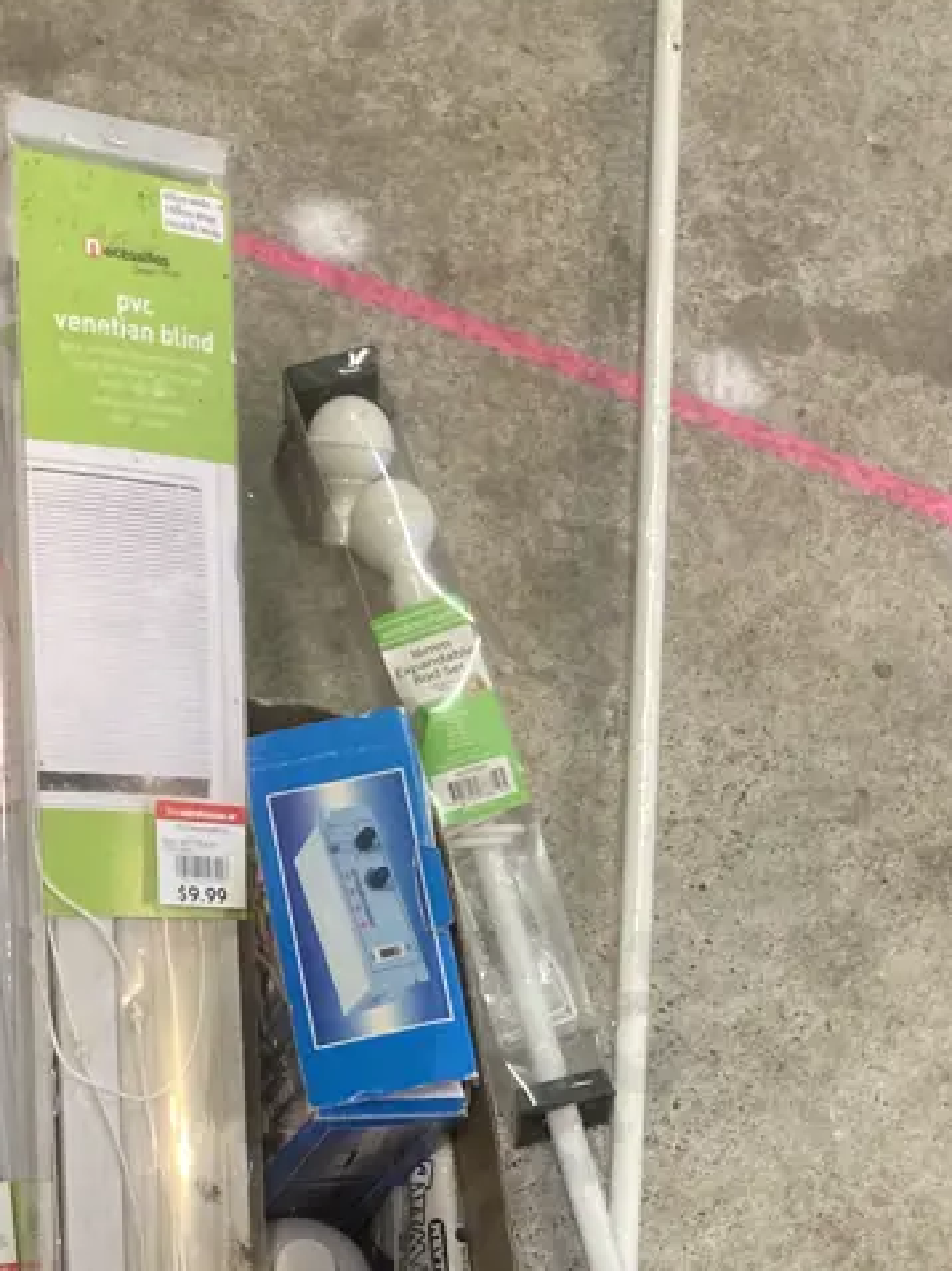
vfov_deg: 29.6
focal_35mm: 60
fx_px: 2202
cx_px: 425
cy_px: 1324
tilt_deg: -72.9
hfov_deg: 24.4
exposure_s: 1/33
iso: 400
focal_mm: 3.99
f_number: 1.8
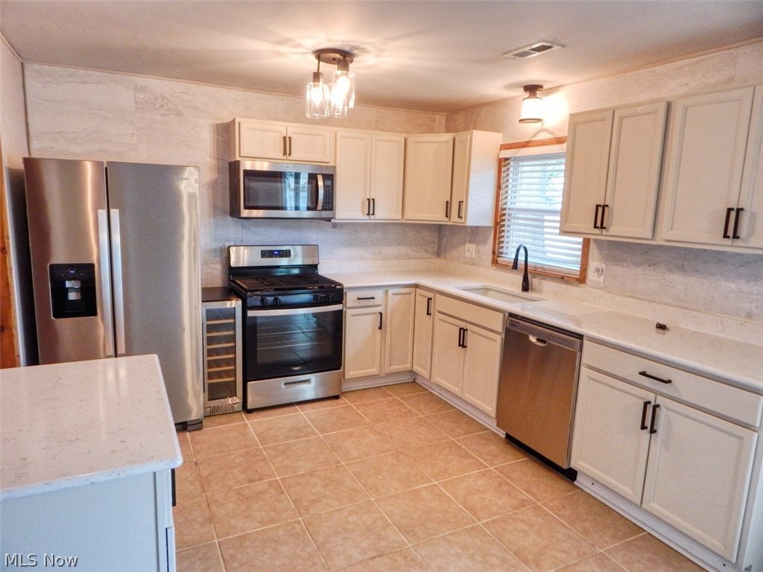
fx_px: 485
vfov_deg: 61.1
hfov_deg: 76.4
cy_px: 286
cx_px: 382
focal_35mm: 22
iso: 180
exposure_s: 1/30
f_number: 3
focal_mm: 4
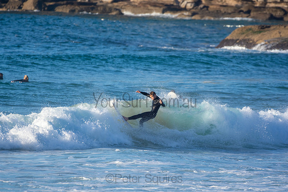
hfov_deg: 2.7
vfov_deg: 1.8
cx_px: 144
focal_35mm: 750
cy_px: 96
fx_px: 6001
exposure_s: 1/1250
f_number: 5.6
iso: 360
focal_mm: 500
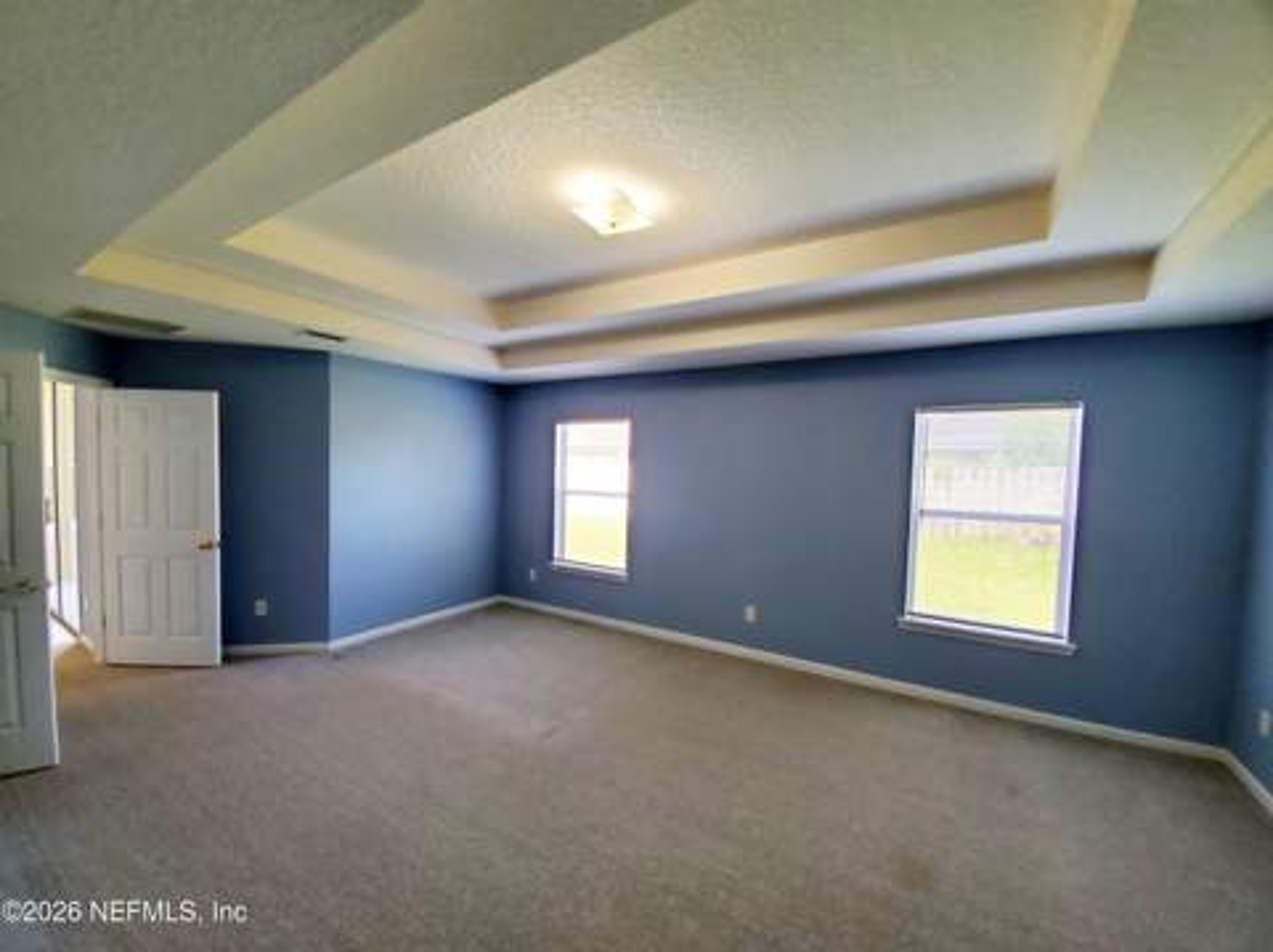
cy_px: 476
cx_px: 636
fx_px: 478
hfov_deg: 106.2
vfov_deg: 89.8
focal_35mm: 13
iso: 160
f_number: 2.2
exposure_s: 1/59.2
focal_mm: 1.8
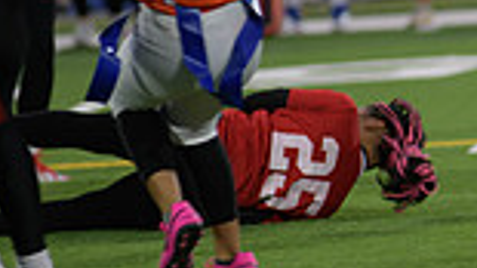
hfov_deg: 2.9
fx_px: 9431
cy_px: 143
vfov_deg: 1.6
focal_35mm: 746
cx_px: 535
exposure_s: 1/200
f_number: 2.8
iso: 400
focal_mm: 190
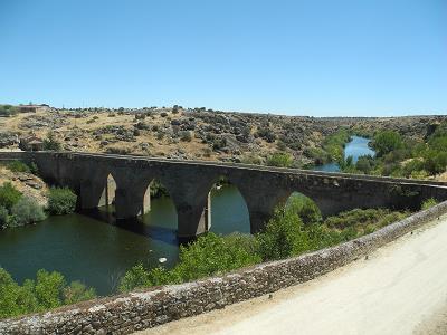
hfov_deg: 63.4
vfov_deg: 49.7
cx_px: 224
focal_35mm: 28
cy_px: 168
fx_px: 362
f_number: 4
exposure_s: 1/800
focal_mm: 6
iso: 100
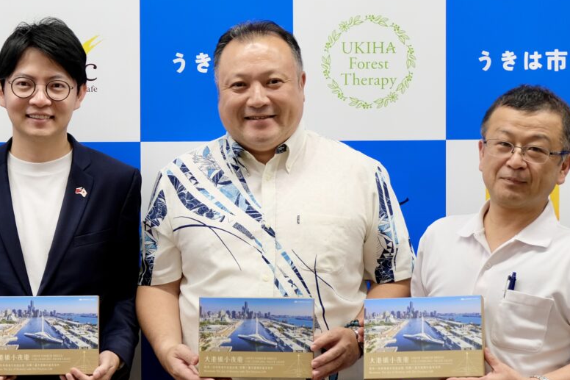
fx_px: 1377
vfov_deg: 15.7
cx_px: 172
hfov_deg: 23.2
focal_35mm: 87
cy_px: 191
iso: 400
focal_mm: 30.2
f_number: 4
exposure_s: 1/60
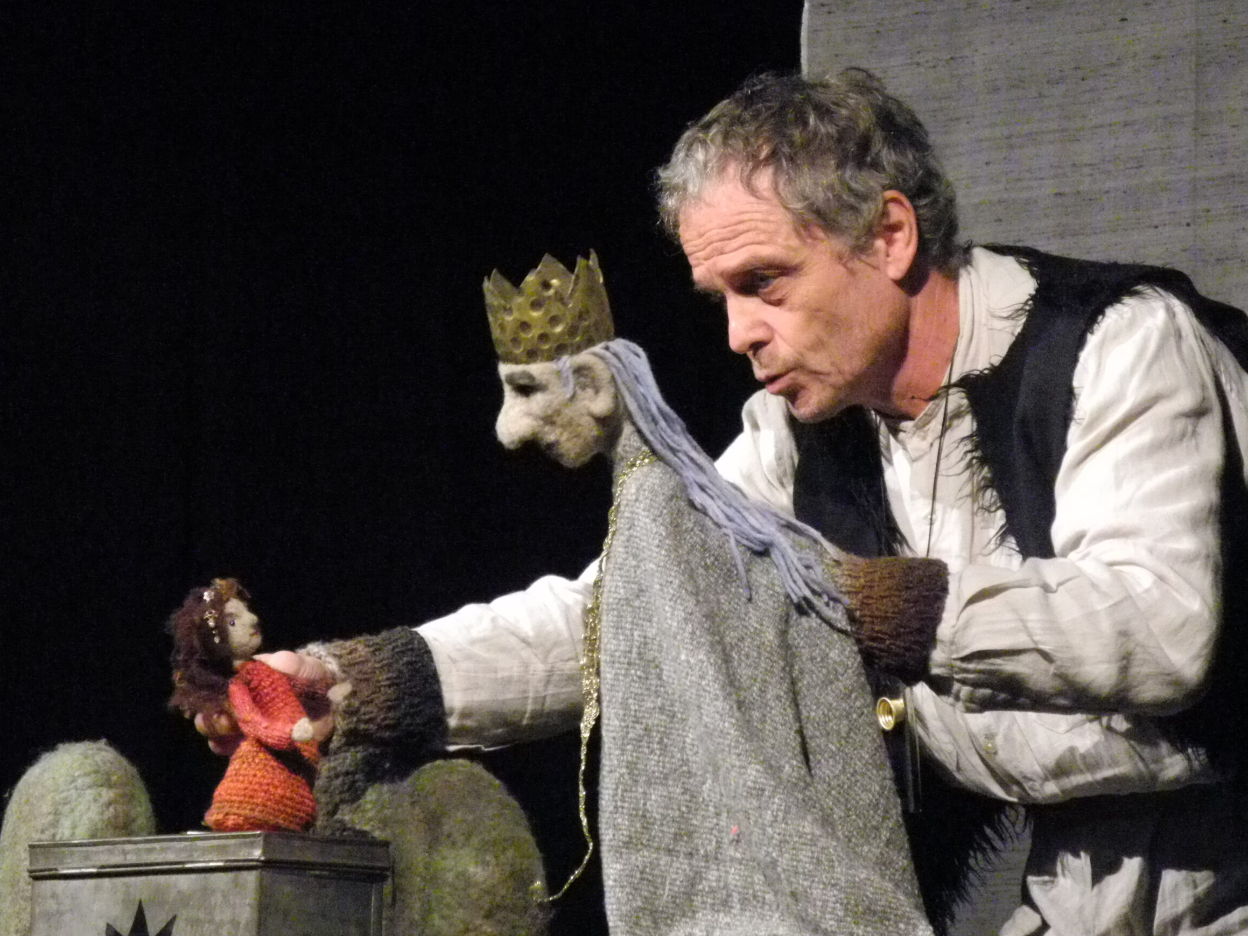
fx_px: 6092
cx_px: 665
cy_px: 446
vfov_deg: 8.8
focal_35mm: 169
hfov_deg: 11.7
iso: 3200
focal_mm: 32.6
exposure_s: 1/100
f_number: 5
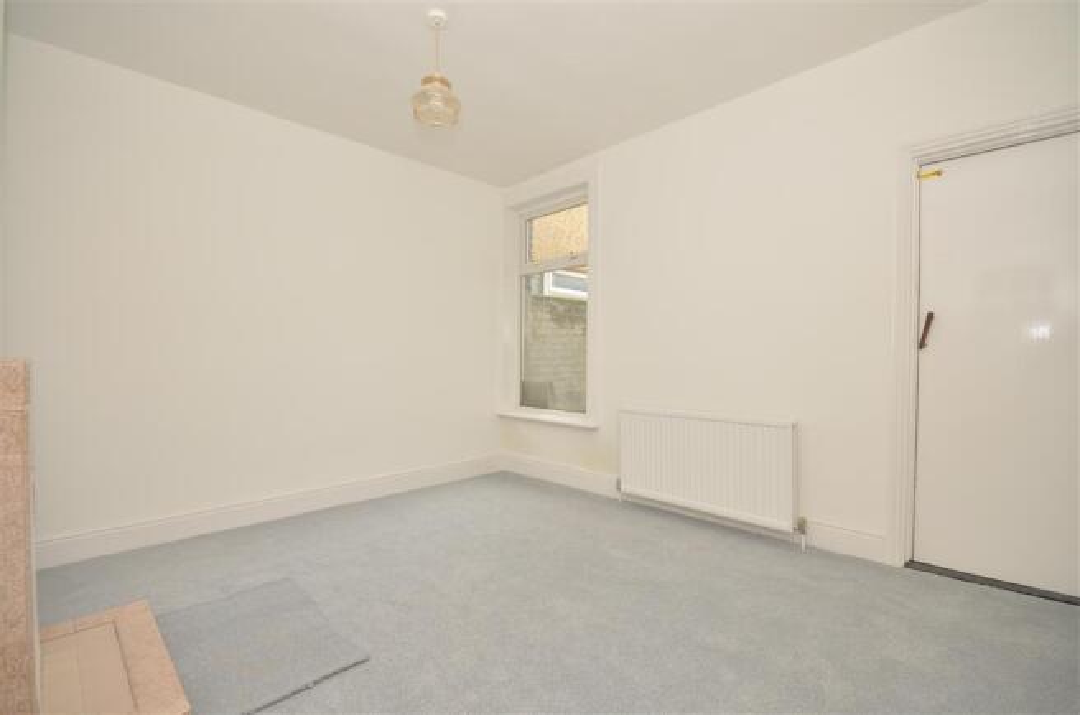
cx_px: 540
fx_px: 494
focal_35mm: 16
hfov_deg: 95.1
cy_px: 358
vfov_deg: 71.8
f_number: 8
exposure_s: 1/60
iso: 640
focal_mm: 11
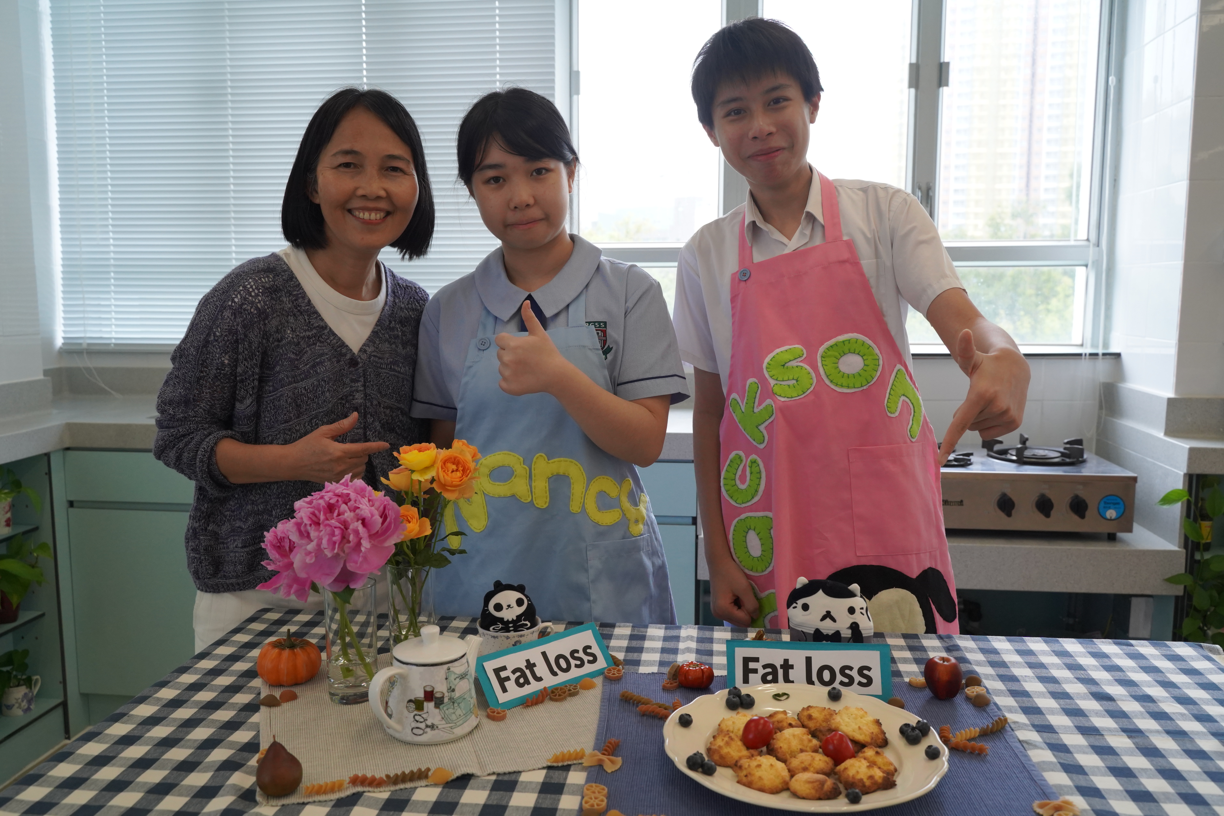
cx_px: 612
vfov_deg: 43.6
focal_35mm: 30
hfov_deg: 61.9
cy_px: 408
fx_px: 1020
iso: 2500
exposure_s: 1/640
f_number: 5.6
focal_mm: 30
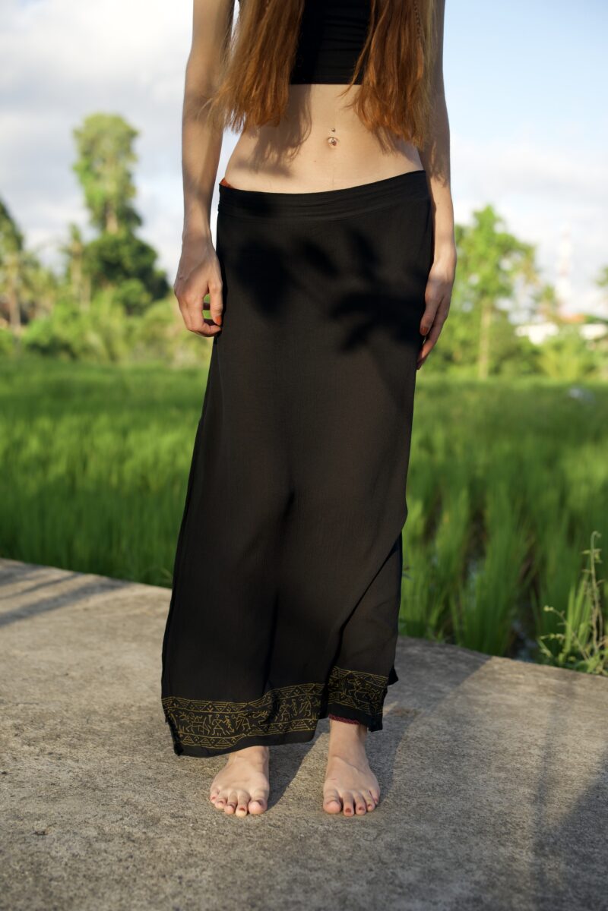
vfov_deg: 43.6
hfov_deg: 29.9
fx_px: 1140
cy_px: 456
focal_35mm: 45
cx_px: 304
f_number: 2.8
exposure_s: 1/640
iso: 125
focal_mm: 45
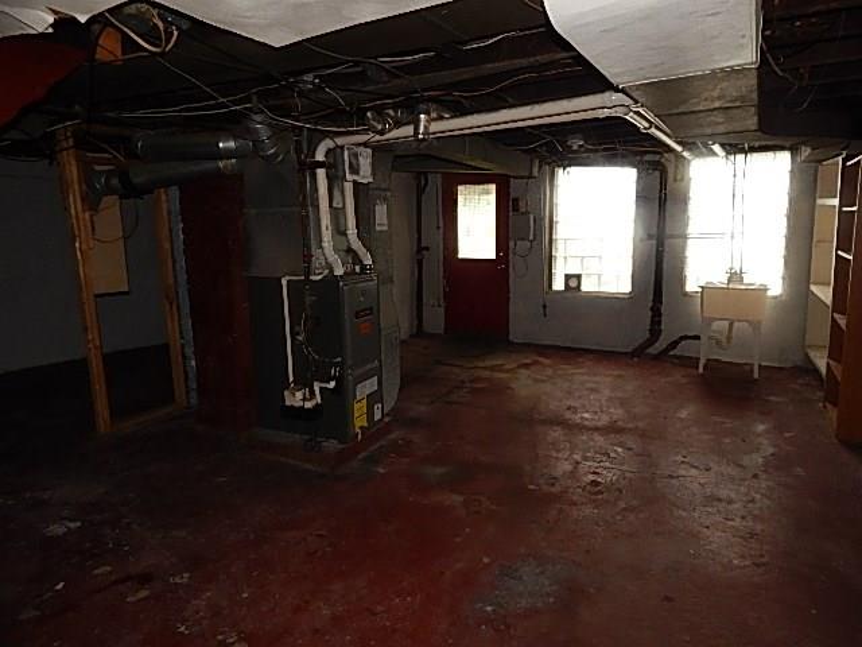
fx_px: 573
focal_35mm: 23
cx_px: 431
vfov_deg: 58.9
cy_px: 324
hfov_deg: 73.9
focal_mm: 4
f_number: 3
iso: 200
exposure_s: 1/30
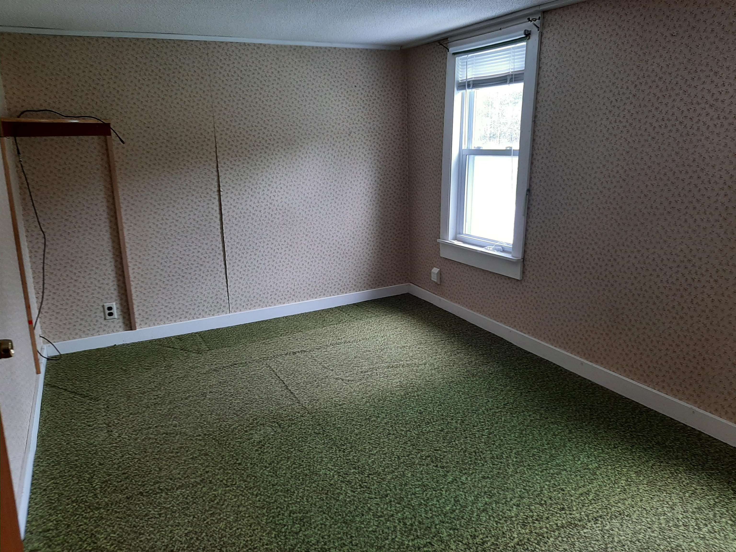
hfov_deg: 67.3
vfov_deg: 53.1
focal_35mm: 26
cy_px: 276
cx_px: 368
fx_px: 553
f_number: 1.7
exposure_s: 1/60
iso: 64
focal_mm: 3.93
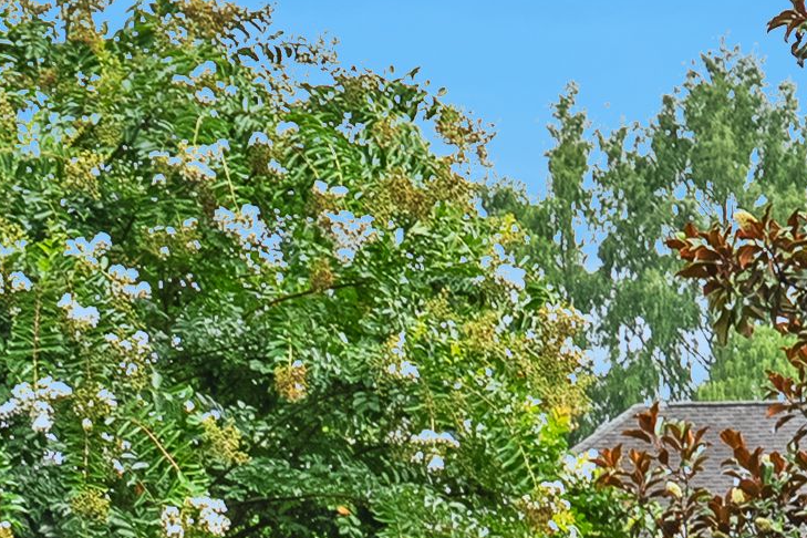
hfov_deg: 10.2
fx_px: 4309
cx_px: -550
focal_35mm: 192
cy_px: 1157
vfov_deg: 6.9
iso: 400
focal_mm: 29.5
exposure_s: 1/40
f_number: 8
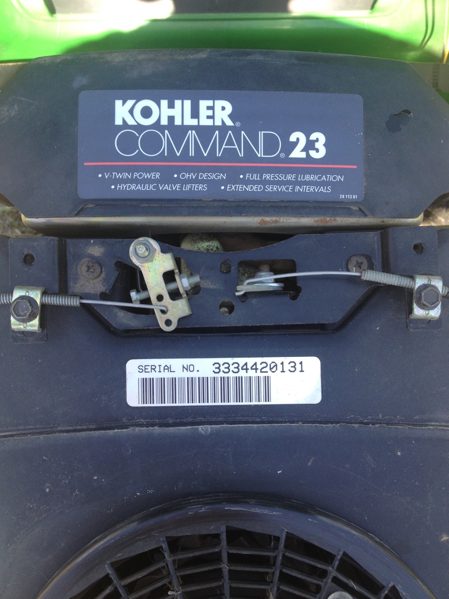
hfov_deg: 40.7
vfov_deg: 52.6
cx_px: 224
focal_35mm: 35
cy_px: 300
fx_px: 605
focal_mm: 4.28
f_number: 2.4
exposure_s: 1/162
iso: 50
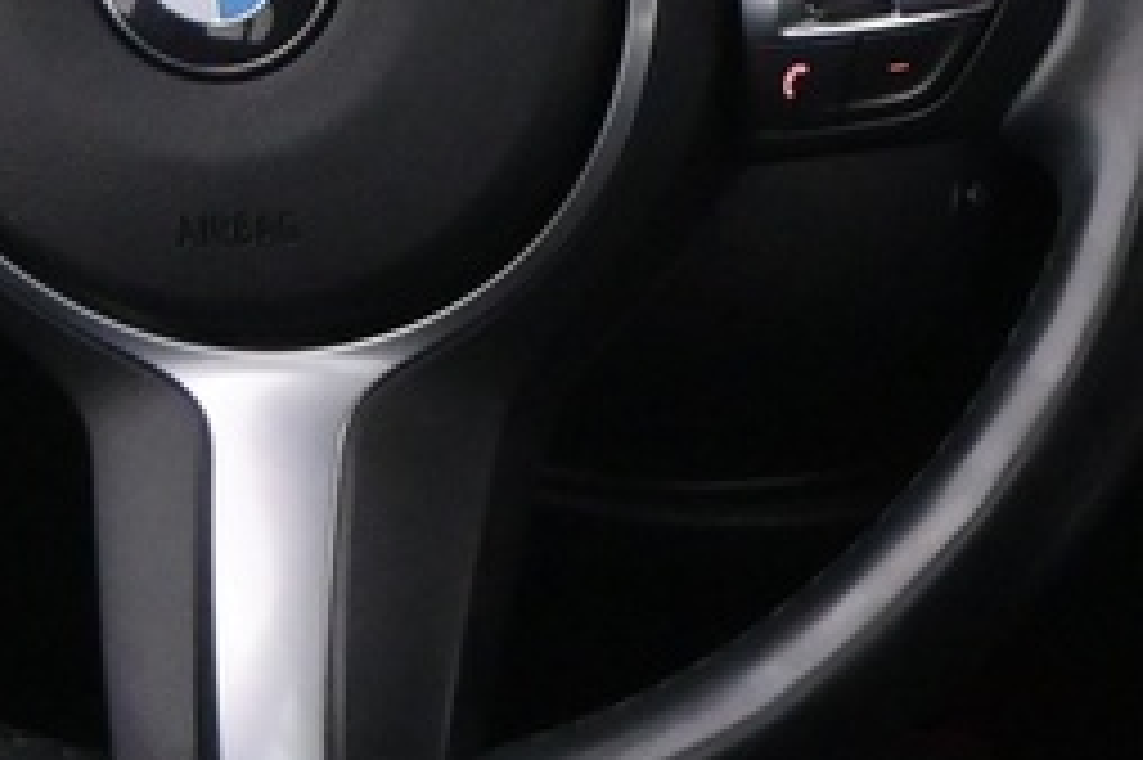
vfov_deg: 7.3
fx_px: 5920
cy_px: 773
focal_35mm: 187
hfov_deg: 10.2
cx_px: 2232
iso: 2500
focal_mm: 19.5
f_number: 3.8
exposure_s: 1/50
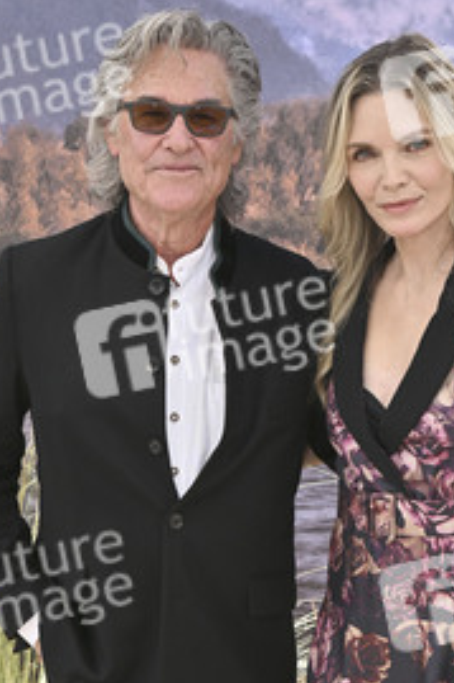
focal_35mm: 52
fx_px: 985
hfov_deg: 25.9
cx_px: 279
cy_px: 465
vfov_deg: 37.7
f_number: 7.1
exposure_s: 1/320
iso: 250
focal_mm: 35
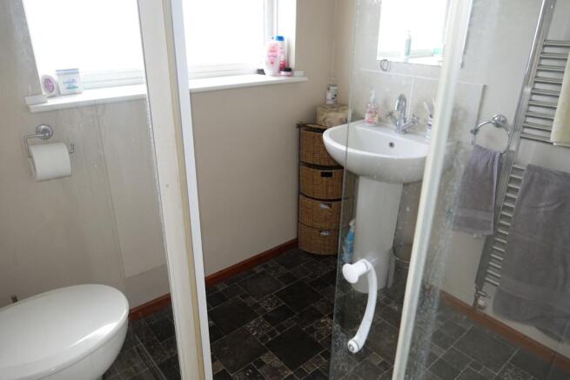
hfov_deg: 73.7
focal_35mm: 24
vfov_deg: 53.2
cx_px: 285
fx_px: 380
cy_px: 190
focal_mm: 8.8
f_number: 2.5
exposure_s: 1/50
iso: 100
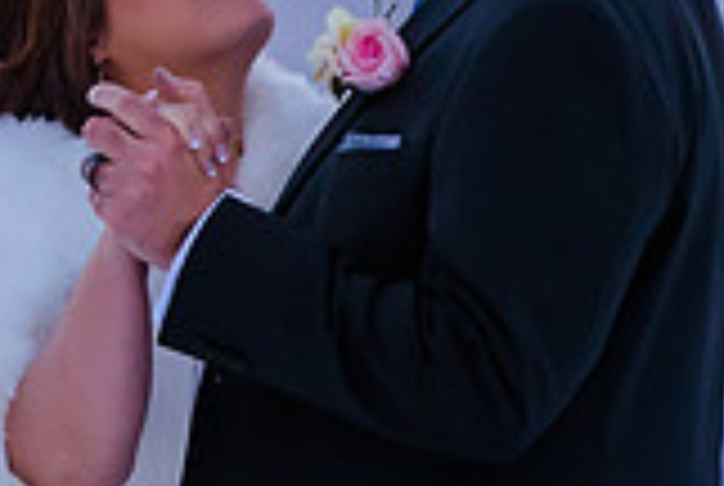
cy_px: -2
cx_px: -90
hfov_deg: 1.9
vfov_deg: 1.3
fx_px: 21720
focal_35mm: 1078
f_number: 5.6
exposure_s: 1/400
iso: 1250
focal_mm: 200
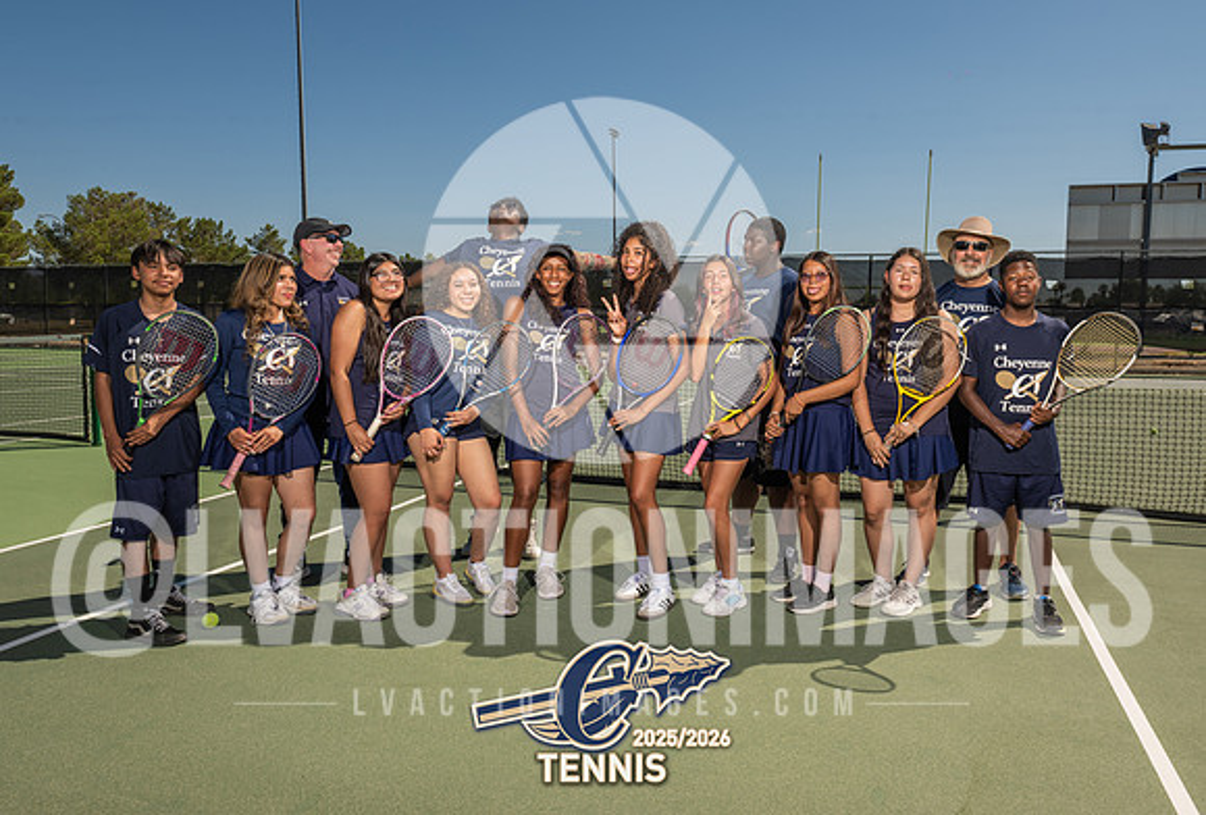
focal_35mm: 26
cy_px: 399
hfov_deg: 69.4
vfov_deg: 50.2
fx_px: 870
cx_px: 626
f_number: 9
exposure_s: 1/160
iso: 64
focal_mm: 24
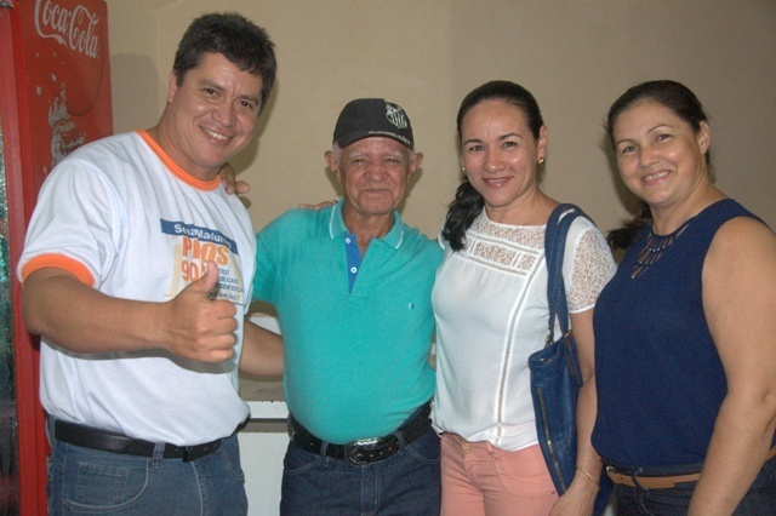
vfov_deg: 29.8
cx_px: 388
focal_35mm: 45
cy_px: 258
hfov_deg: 43.6
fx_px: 969
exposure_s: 1/60
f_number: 5.6
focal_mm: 30
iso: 2500
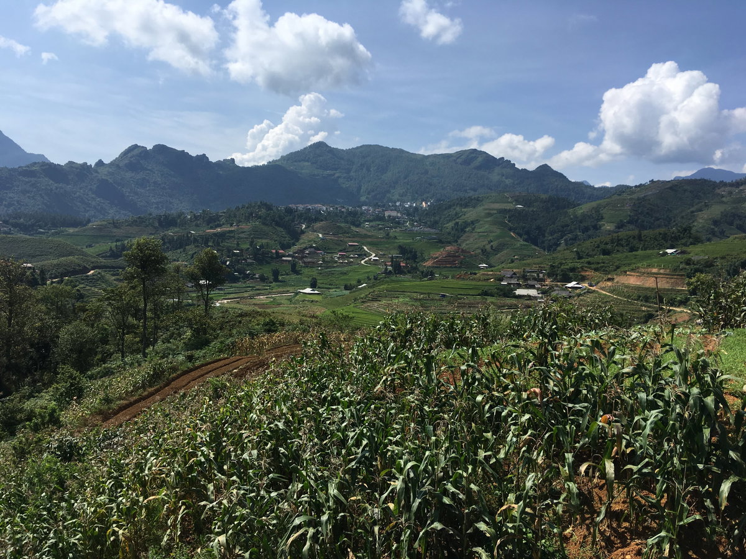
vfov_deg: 48.2
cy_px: 280
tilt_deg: -3.0
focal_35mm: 29
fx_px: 625
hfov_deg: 61.7
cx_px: 373
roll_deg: -2.5
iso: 25
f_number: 2.2
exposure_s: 1/2262
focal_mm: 4.15
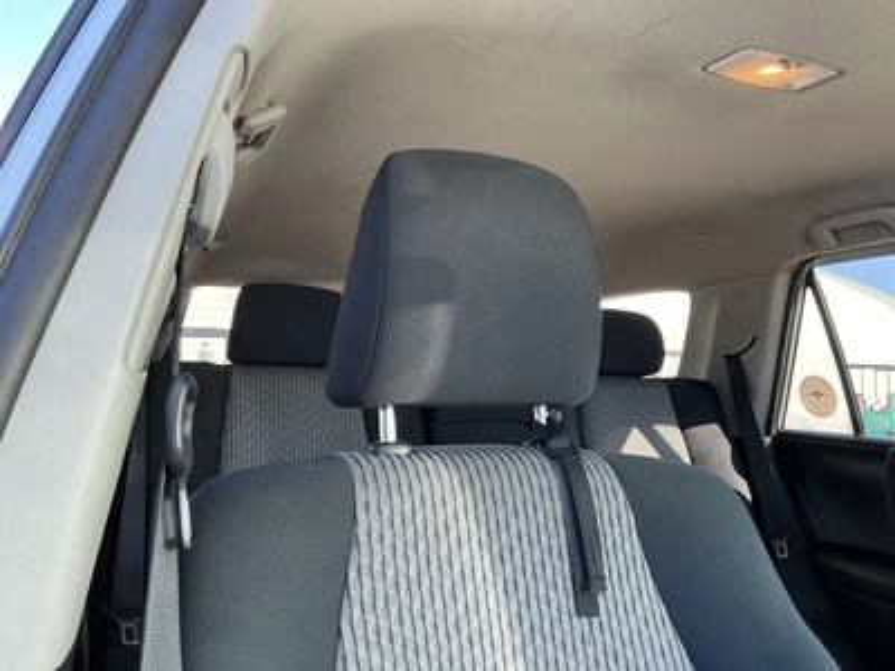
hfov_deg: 63.4
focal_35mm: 28
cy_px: 336
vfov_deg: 49.7
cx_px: 448
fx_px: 724
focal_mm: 3
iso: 64
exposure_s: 1/122
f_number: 1.8
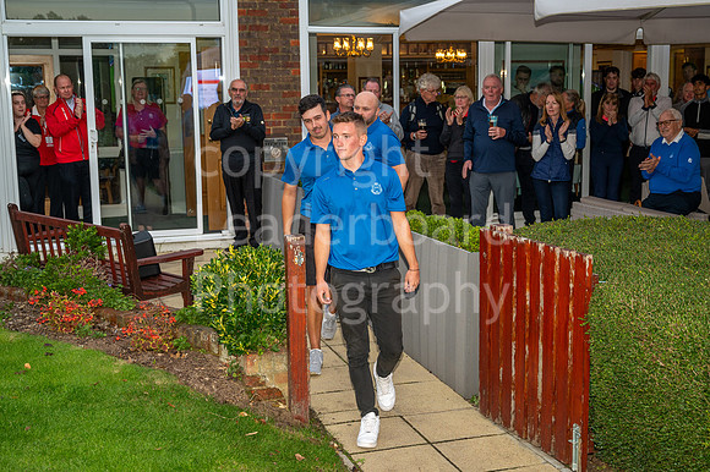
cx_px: 381
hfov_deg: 39.9
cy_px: 254
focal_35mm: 50
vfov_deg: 27.1
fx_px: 978
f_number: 4
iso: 640
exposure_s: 1/200
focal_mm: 45
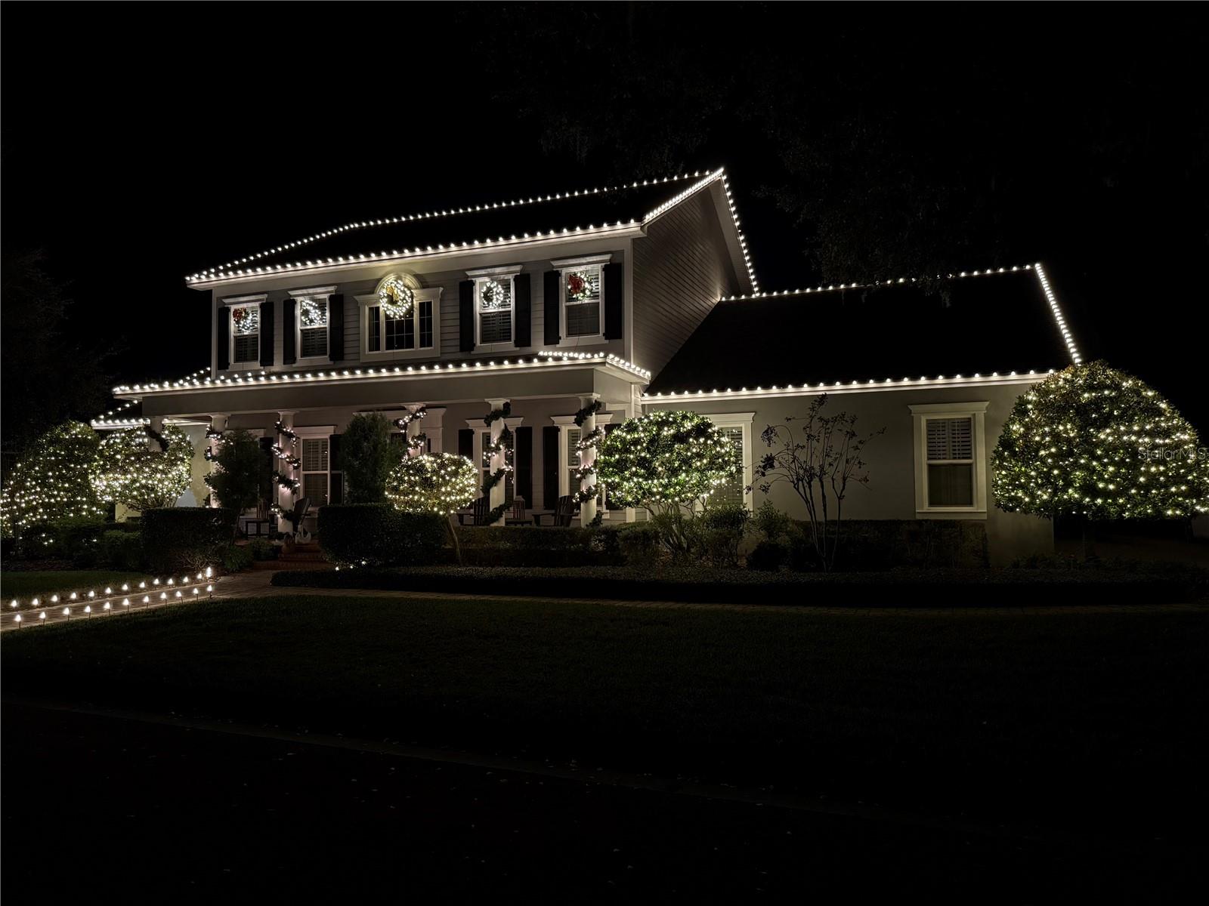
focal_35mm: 24
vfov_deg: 56.8
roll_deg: +0.6
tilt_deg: +3.4
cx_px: 604
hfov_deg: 71.6
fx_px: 838
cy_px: 453
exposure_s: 1/30
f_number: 1.78
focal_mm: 6.76
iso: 1600
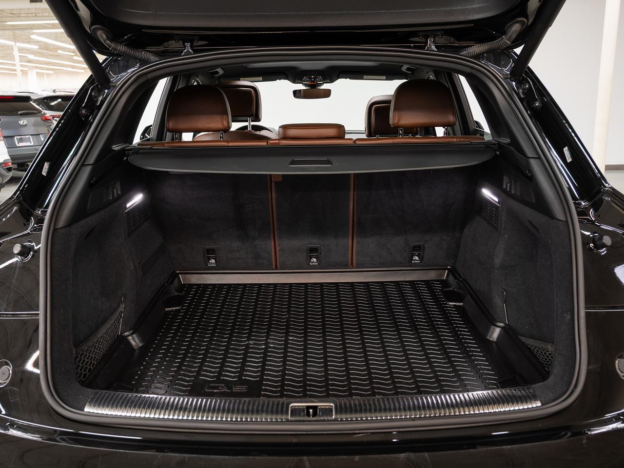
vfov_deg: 43.3
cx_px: 312
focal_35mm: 33
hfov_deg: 55.8
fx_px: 589
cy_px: 234
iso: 100
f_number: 5.6
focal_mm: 30.2
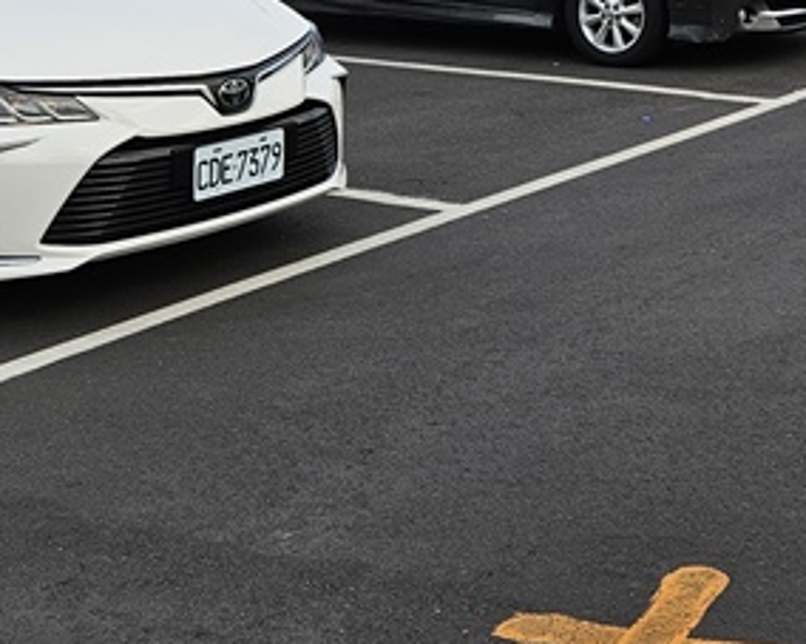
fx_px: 1884
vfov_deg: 17.9
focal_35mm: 79
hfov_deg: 23.2
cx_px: 792
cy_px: -244
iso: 25
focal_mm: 5.4
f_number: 1.8
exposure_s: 1/391
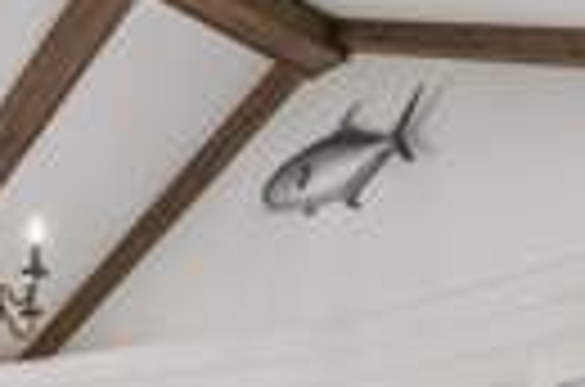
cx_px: -14
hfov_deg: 29.6
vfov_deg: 18.2
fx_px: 1021
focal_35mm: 63
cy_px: 634
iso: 250
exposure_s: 1/10
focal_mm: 17
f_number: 8
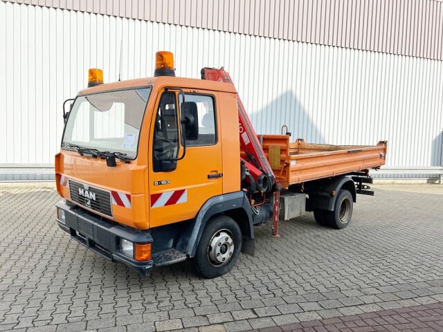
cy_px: 166
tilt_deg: -1.3
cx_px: 222
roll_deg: -1.1
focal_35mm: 26
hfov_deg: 67.3
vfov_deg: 53.1
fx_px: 333
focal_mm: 5.7
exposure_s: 1/3704
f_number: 1.5
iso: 50
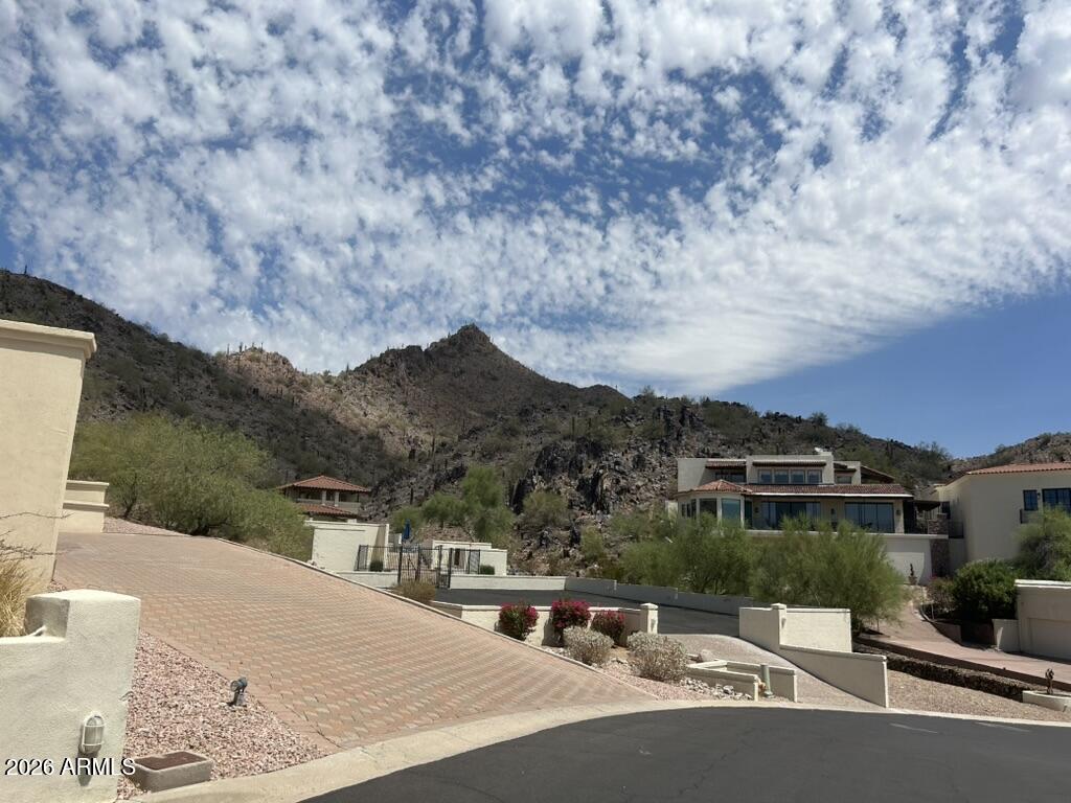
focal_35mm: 26
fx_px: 804
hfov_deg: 67.3
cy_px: 402
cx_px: 536
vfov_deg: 53.1
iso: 50
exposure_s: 1/8000
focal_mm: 5.7
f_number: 1.5
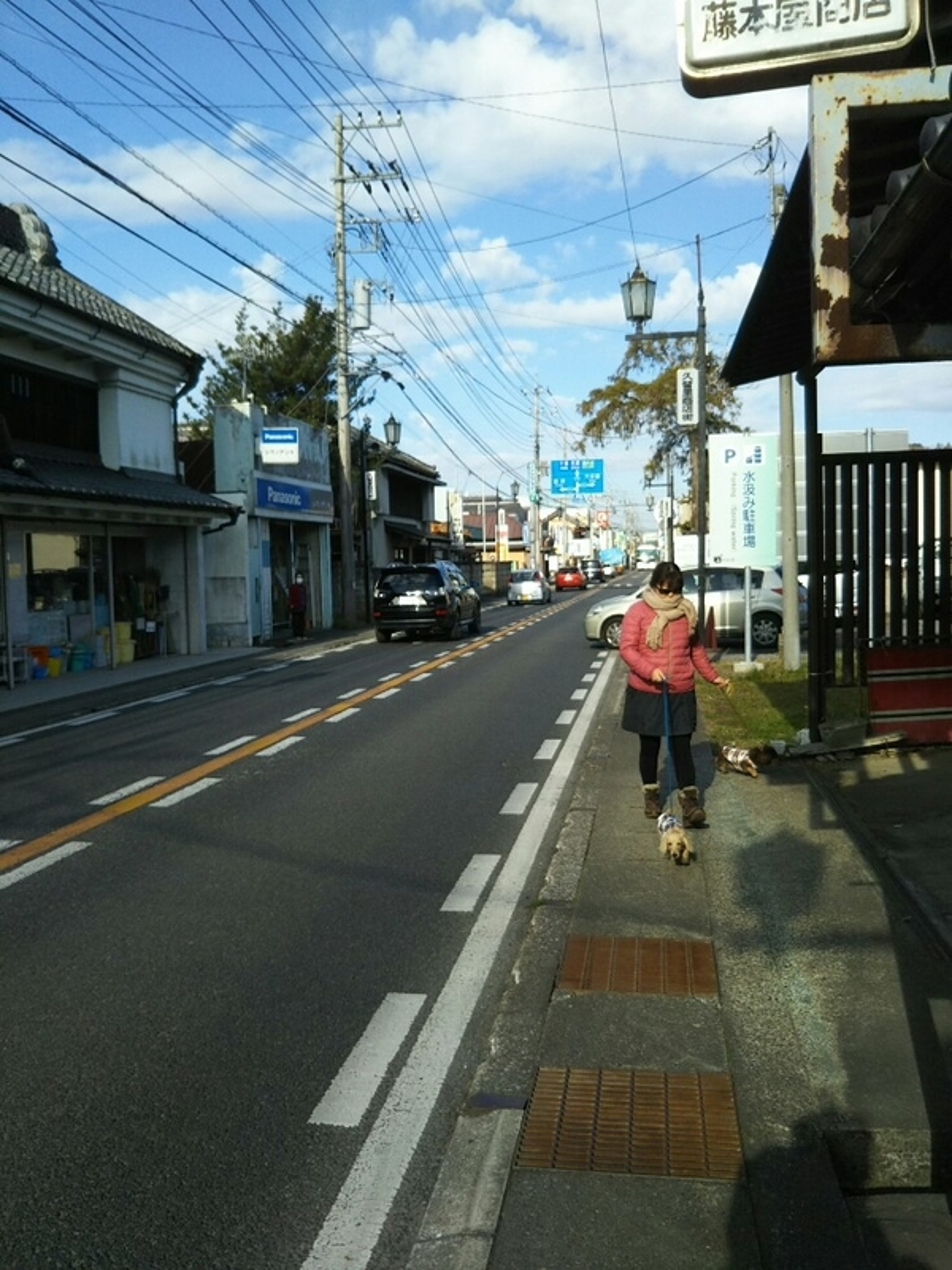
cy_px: 635
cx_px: 476
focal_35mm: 30
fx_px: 1100
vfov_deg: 60.0
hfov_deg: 46.8
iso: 25
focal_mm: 4
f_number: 2.2
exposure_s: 1/829
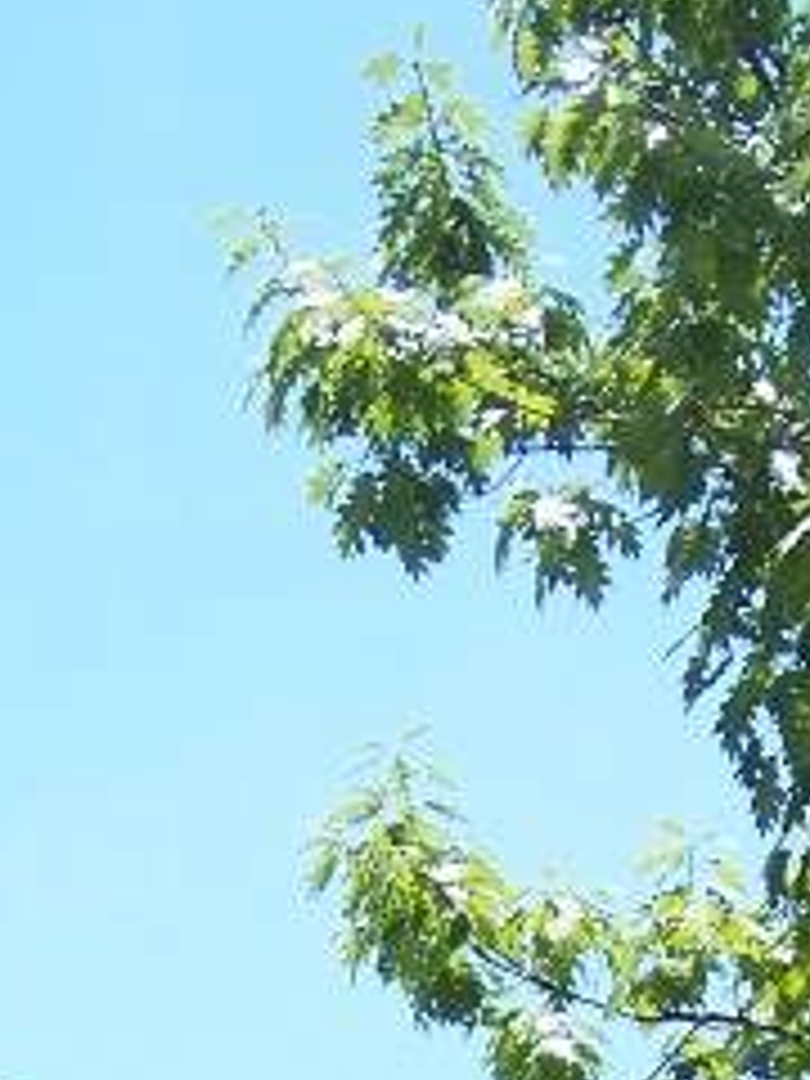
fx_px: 4680
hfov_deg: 9.9
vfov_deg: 12.4
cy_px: 1750
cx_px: 234
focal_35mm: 150
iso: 80
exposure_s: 1/640
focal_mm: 7.7
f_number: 3.2
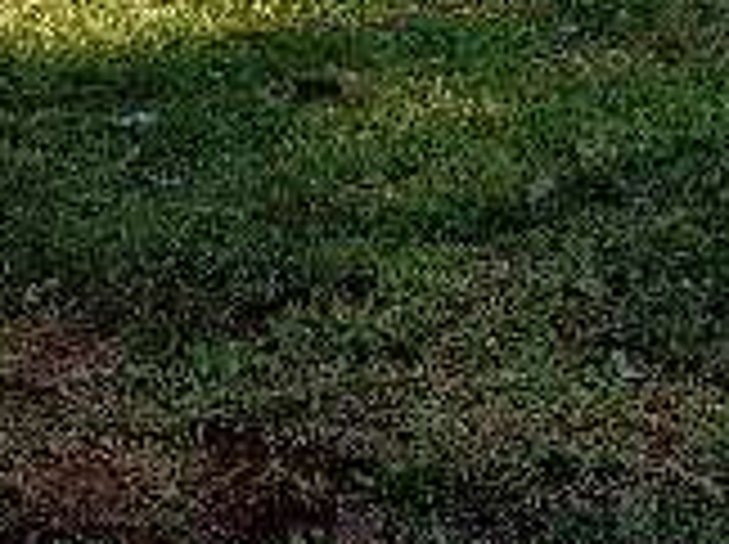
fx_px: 2923
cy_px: -753
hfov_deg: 13.8
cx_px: 850
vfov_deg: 9.5
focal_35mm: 139
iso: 50
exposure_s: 1/394
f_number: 1.7
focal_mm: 4.71
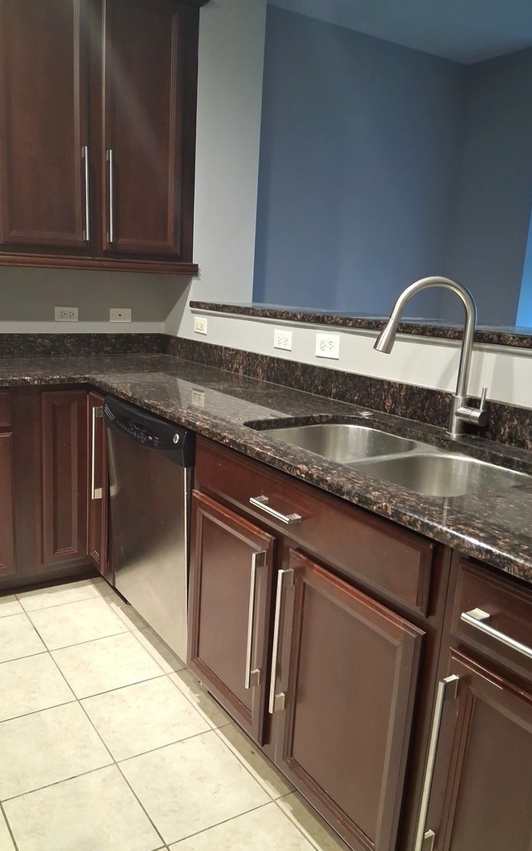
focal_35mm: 28
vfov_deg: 66.5
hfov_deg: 44.3
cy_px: 428
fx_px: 650
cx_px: 219
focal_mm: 3.98
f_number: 1.8
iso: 500
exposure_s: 1/30
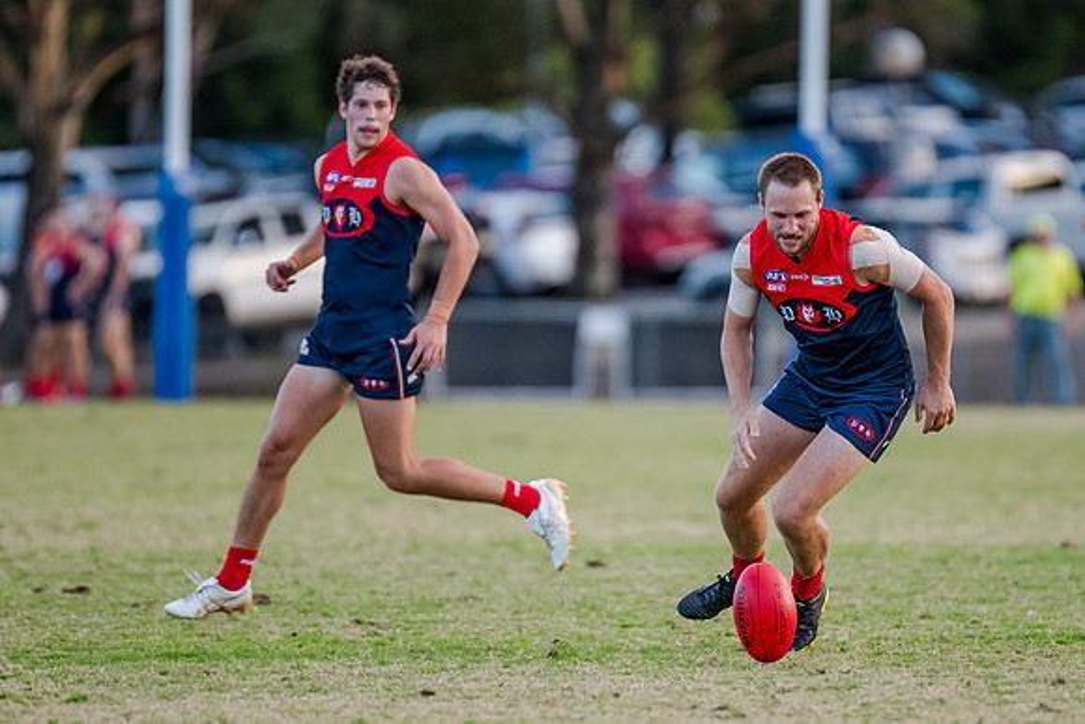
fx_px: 15569
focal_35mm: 516
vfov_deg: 2.7
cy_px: 384
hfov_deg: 4.0
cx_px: 666
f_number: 2.8
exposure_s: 1/1600
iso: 1400
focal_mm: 300
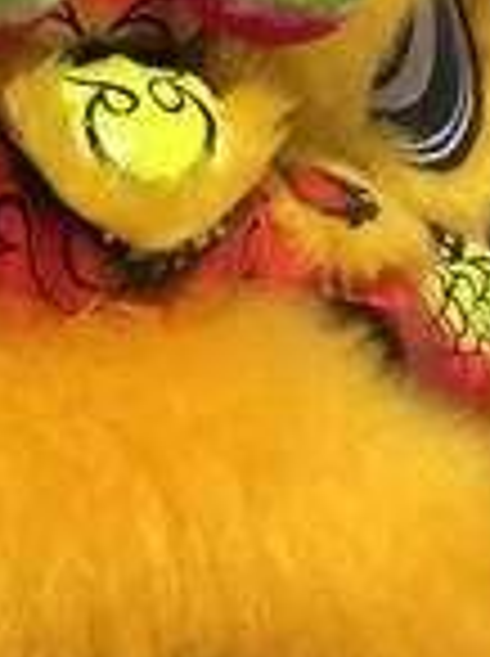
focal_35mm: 235
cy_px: -36
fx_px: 4448
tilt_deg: -6.7
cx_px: -153
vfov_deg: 8.4
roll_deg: +1.6
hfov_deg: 6.3
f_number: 2.8
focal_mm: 6.6
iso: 50
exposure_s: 1/33
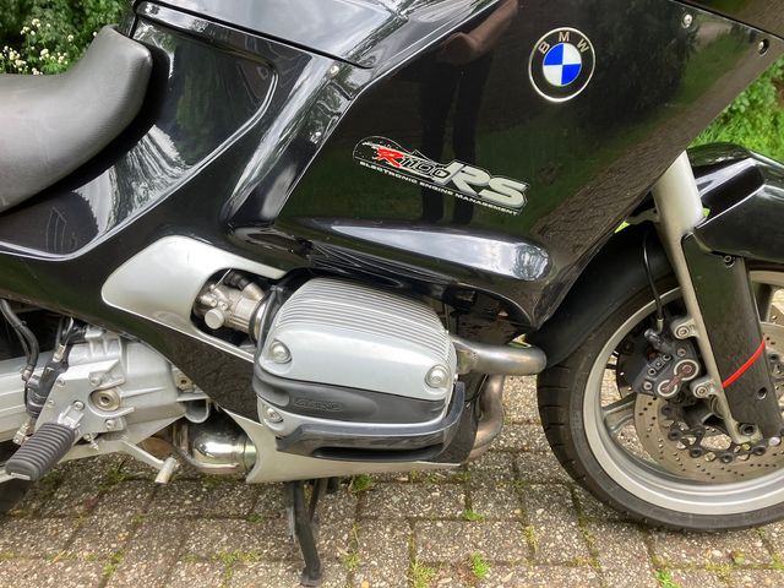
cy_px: 294
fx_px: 634
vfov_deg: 49.7
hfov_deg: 63.4
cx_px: 392
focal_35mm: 28
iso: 50
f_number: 1.8
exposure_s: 1/121
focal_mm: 3.99
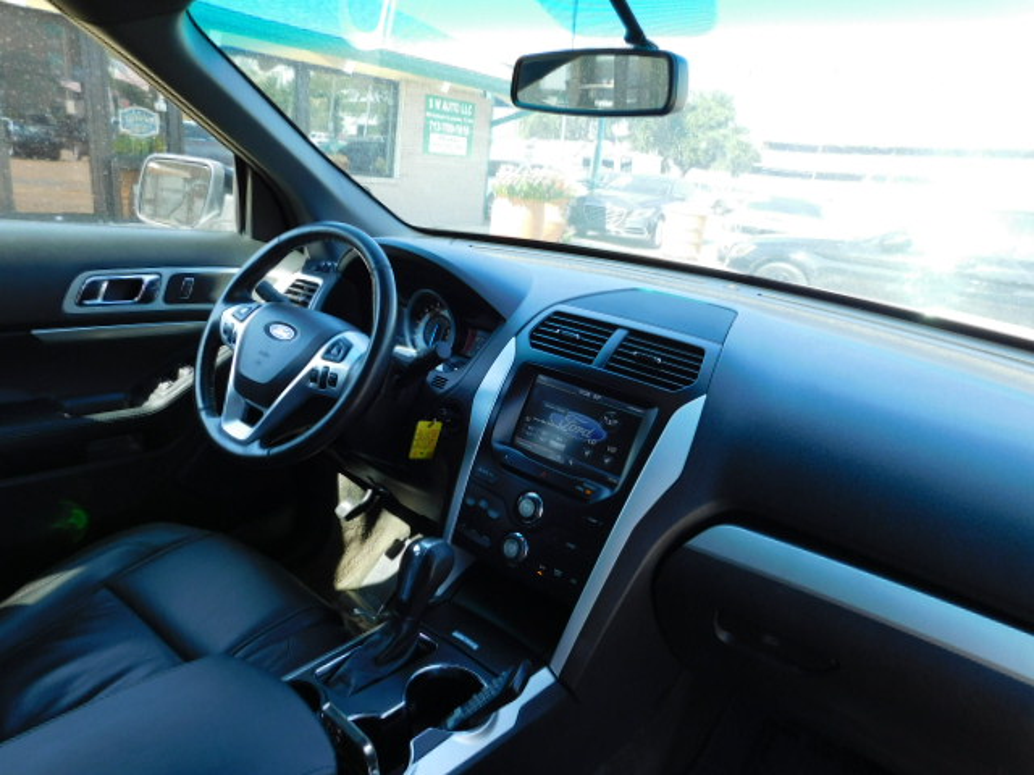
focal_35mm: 23
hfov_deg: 73.9
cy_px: 388
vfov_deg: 58.9
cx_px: 517
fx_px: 687
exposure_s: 1/125
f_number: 3
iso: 125
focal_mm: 4
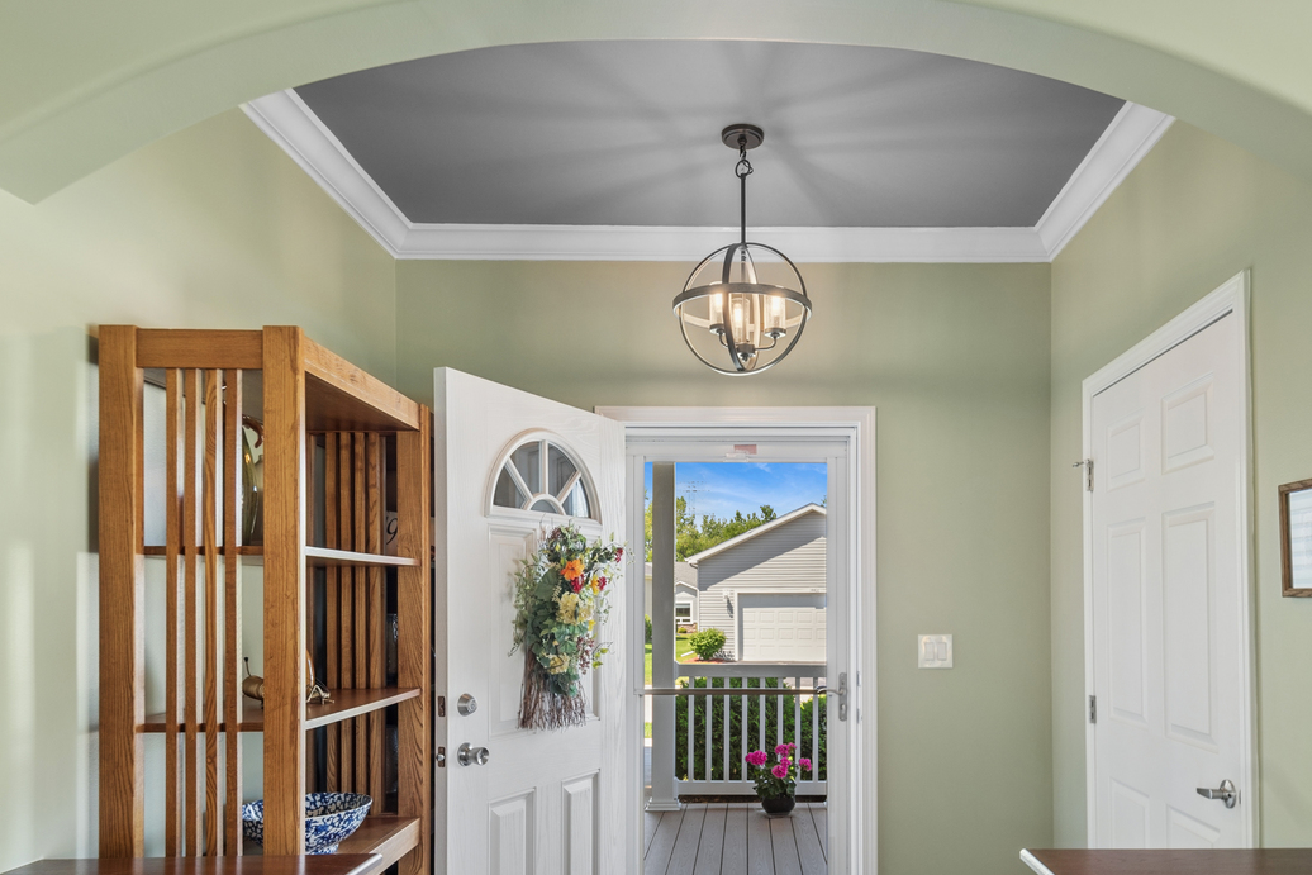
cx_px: 737
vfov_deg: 50.9
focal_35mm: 25
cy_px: 529
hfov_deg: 71.2
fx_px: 911
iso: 200
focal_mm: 16
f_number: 8
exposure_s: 1/20
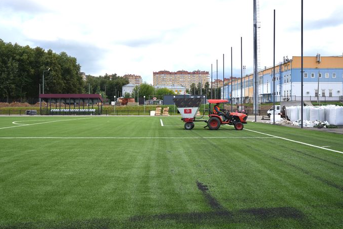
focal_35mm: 35
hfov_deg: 54.4
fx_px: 334
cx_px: 173
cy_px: 115
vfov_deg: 37.9
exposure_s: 1/160
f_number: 7.1
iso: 100
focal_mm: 34
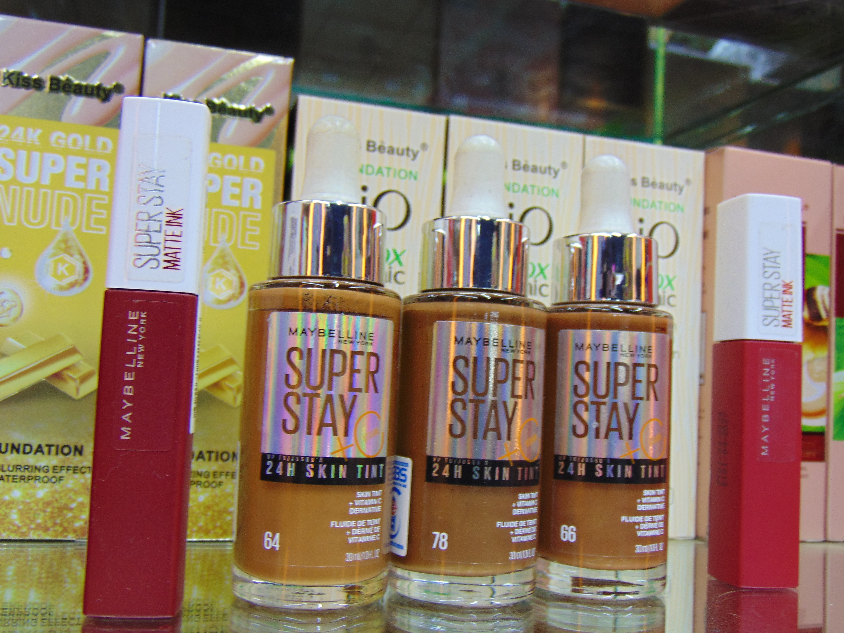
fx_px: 853
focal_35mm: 35
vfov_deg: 40.7
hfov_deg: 52.6
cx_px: 422
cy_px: 316
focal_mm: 6.3
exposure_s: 1/40
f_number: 3.2
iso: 80
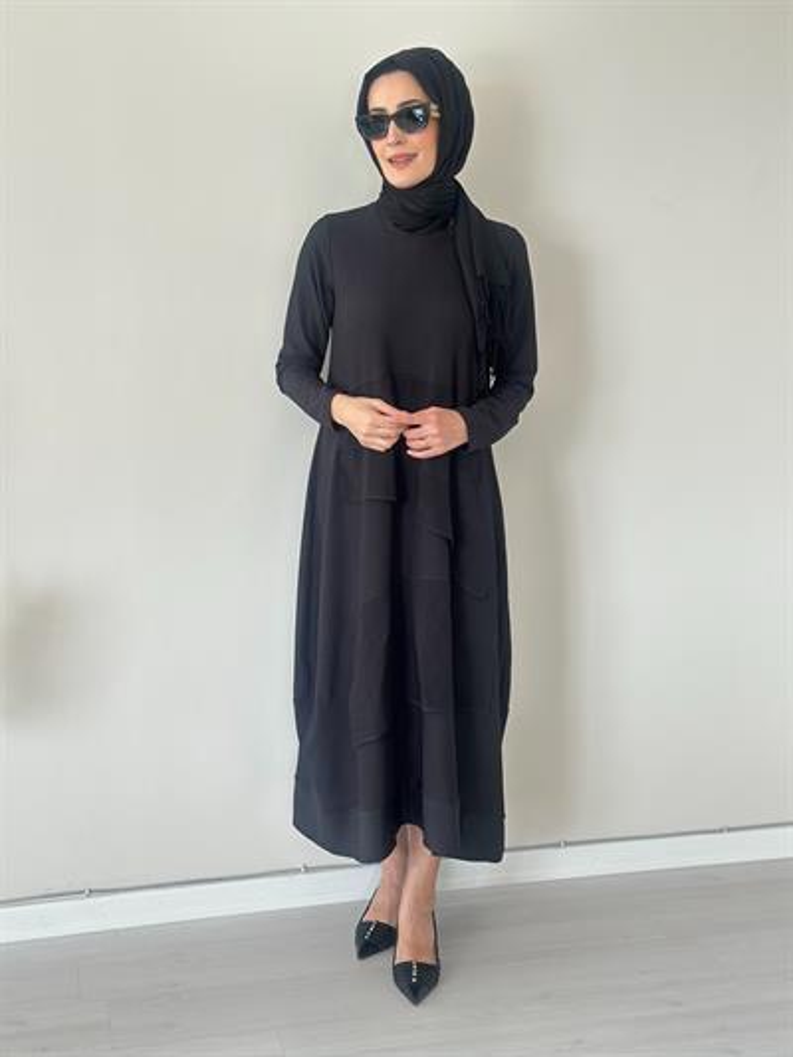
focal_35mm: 48
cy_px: 528
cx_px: 396
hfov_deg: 30.3
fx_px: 1466
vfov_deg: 39.6
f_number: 1.78
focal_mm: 6.86
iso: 125
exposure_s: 1/146
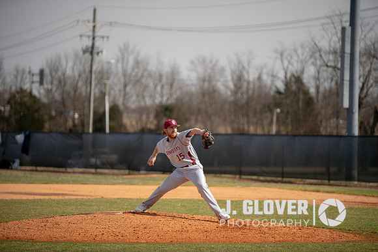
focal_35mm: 191
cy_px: 126
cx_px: 189
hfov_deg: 10.8
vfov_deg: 7.2
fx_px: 2006
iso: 100
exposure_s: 1/1250
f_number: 2.8
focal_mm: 191
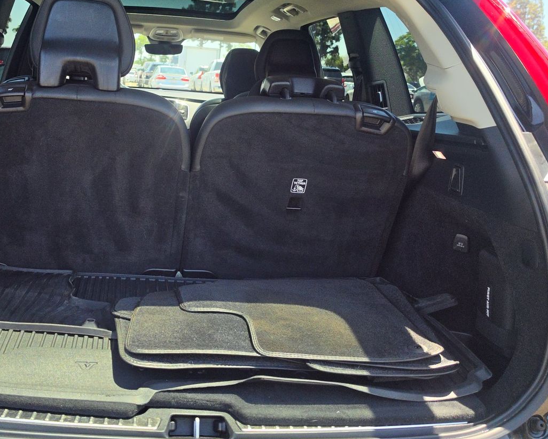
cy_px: 165
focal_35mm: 35
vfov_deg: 41.9
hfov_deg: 50.7
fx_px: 568
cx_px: 188
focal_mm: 6.5
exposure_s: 1/1699
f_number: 1.4
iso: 63
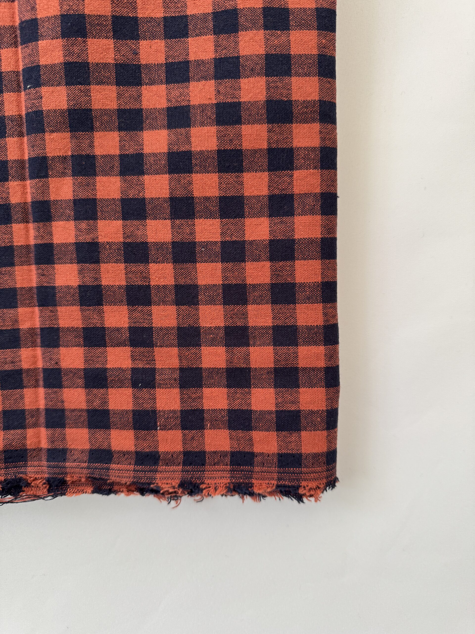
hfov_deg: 56.8
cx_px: 238
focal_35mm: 24
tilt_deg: -11.7
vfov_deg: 71.6
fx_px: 439
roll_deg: +1.6
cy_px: 317
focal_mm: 6.76
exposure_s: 1/50
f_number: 1.78
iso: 125
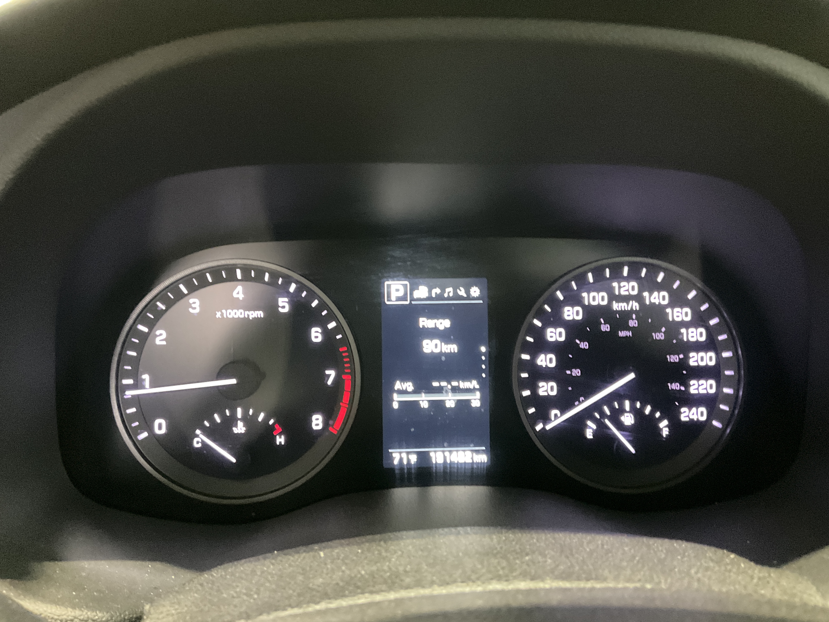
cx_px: 414
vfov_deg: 48.2
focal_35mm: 29
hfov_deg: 61.7
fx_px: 695
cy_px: 311
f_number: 1.8
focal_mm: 3
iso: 500
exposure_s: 1/24
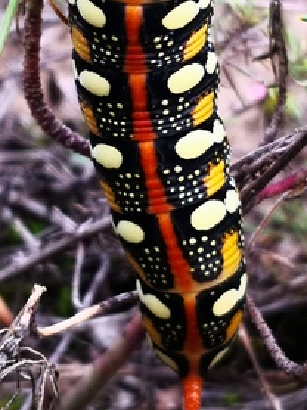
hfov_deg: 13.9
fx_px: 1255
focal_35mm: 106
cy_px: 121
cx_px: 164
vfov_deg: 18.5
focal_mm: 3.95
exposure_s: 1/50
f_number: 1.6
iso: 80
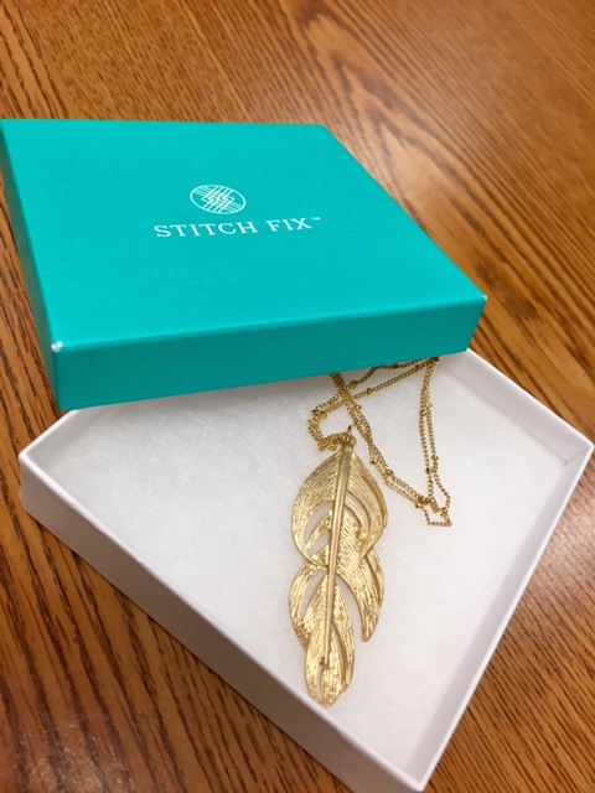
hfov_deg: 48.2
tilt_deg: -56.5
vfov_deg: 61.7
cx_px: 298
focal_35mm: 29
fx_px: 665
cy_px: 396
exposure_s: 1/30
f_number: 2.2
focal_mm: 4.15
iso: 32
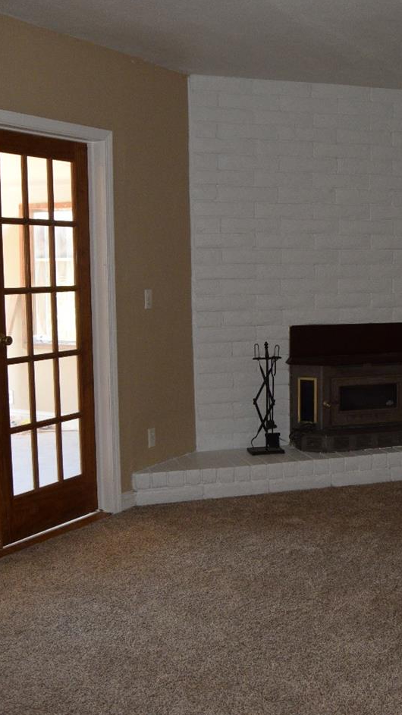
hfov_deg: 25.9
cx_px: 335
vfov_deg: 45.5
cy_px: 340
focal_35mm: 45
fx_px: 853
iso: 800
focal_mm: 18
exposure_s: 1/100
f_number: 5
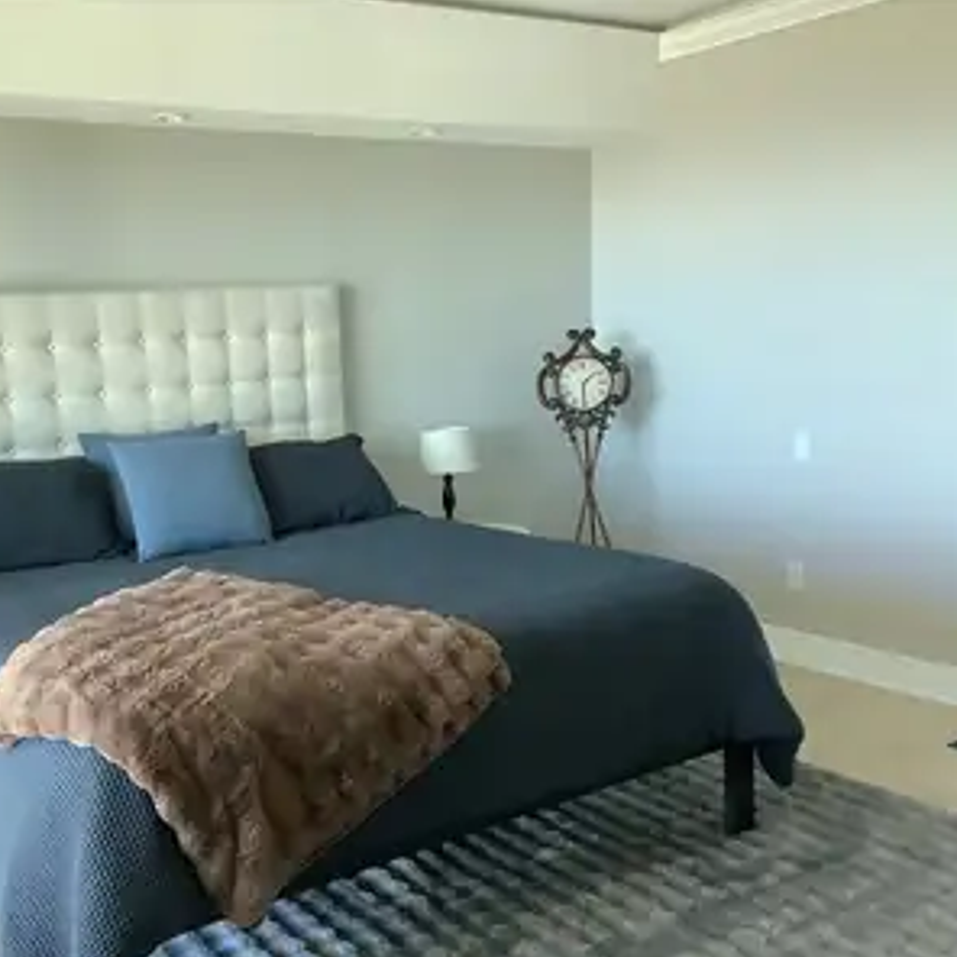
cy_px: 478
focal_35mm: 37
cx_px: 327
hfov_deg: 44.3
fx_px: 1157
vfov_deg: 44.9
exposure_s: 1/60
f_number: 2.4
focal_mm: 3.3
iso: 100
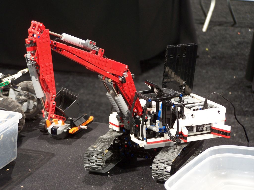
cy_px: 95
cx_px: 127
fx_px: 939
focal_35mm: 128
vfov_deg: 11.6
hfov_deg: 15.4
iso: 80
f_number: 3.2
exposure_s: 1/2
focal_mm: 21.2
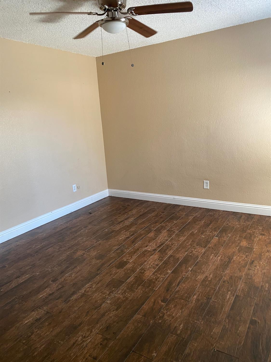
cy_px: 181
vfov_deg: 67.3
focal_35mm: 26
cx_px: 136
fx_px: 271
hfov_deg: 53.1
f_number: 1.8
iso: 160
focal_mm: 4.25
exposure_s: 1/60
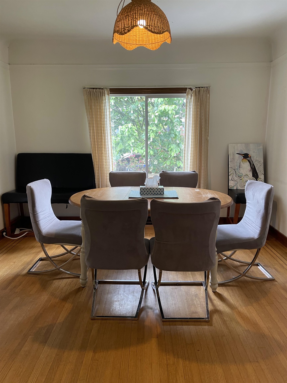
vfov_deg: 69.4
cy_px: 192
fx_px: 276
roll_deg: +0.9
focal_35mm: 25
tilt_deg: -10.3
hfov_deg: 54.9
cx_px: 144
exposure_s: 1/60
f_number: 1.6
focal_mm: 5.1
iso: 100
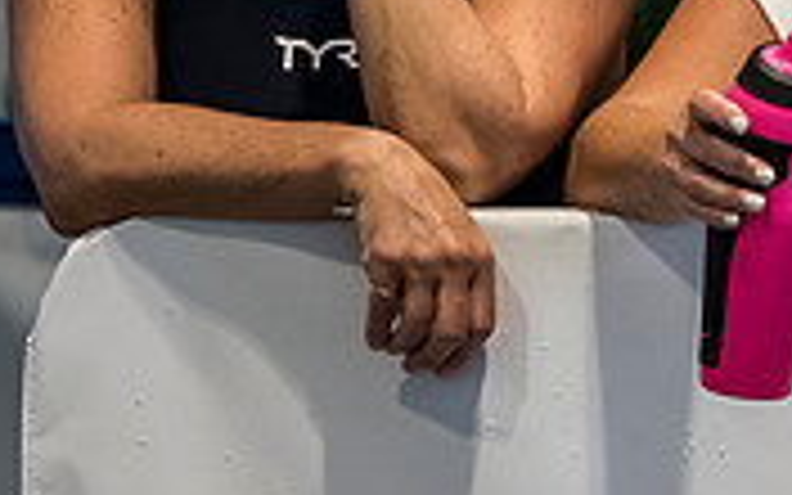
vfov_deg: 0.7
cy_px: -28
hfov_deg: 1.1
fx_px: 42630
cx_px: 1123
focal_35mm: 1975
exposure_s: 1/250
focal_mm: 200
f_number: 2.8
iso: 1000
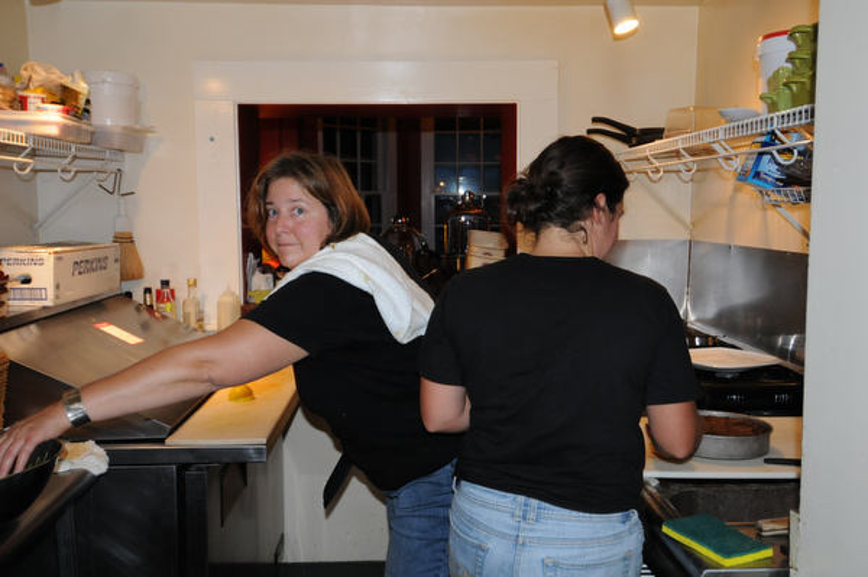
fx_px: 867
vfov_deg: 36.8
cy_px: 288
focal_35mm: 36
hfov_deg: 53.2
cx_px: 434
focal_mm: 24
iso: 800
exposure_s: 1/60
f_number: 5
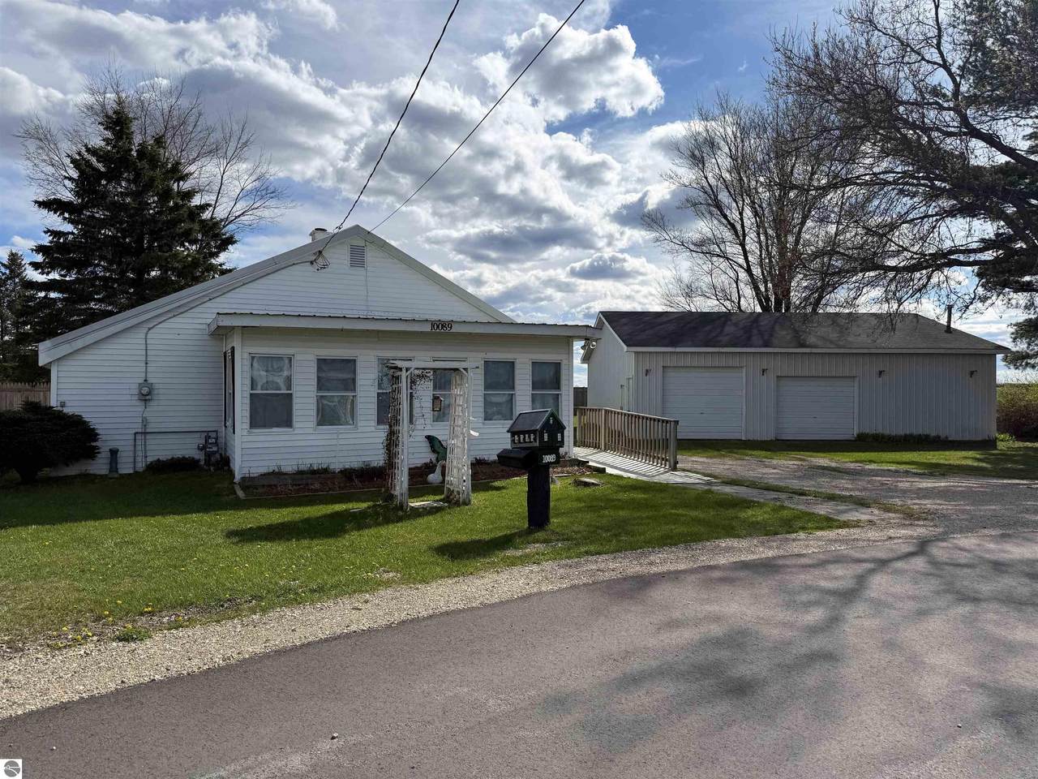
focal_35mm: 24
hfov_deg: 71.6
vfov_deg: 56.8
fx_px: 720
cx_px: 519
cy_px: 390
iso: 80
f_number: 1.78
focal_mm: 6.76
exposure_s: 1/9091
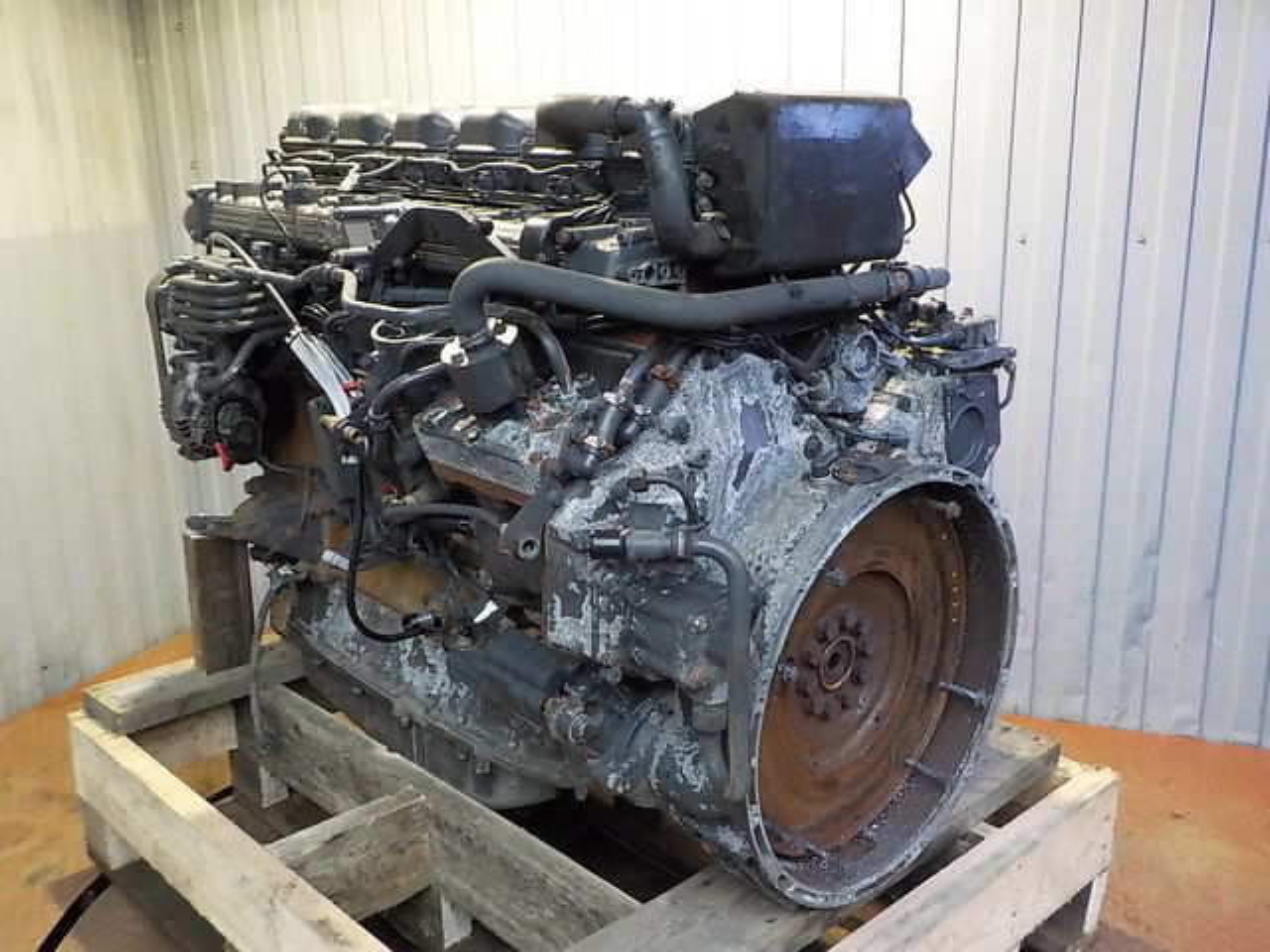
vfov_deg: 46.8
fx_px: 1101
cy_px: 476
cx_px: 635
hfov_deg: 60.0
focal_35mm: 30
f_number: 3.3
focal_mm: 4.1
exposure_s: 1/30
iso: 800
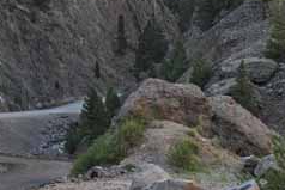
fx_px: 1117
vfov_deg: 9.7
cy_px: -5
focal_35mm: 141
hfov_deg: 14.4
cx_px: 49
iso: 64
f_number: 4.5
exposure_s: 1/80
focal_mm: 42
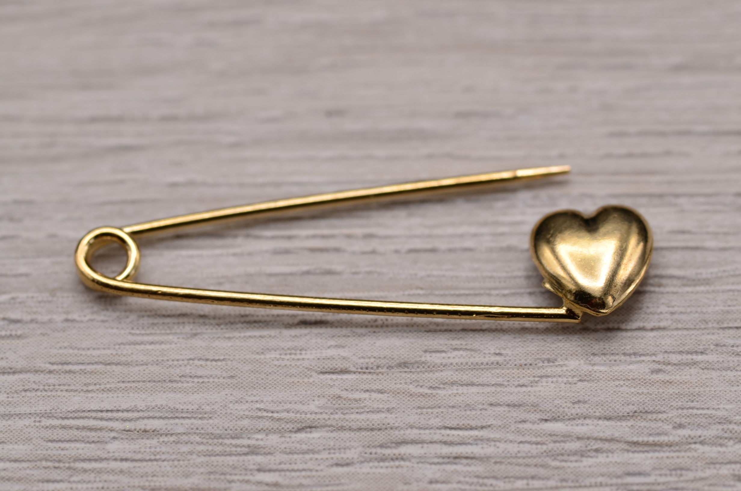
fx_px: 3235
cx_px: 370
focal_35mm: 158
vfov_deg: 8.7
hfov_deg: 13.1
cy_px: 246
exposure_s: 1/30
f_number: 14
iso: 100
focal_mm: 105
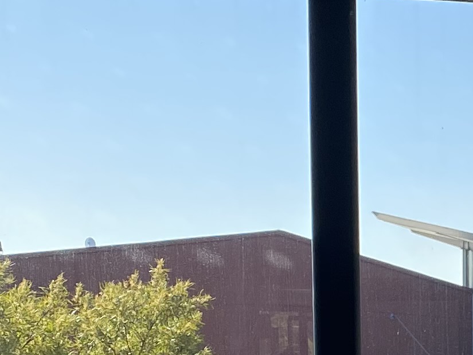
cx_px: 734
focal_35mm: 127
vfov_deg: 11.0
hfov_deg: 14.4
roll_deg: +0.3
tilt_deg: -7.4
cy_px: 598
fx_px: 1736
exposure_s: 1/864
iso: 32
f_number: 1.8
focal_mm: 4.25
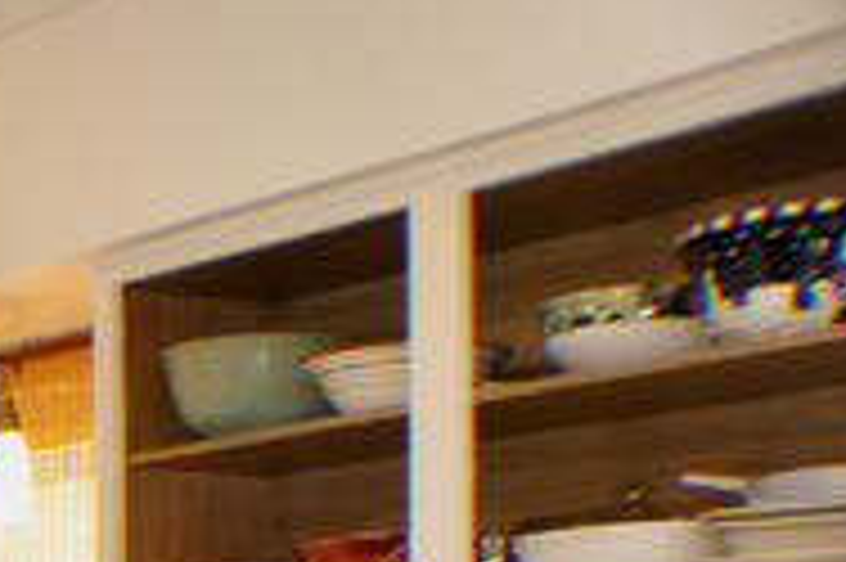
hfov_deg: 14.7
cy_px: 933
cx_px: -500
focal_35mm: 128
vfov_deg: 10.2
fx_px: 2998
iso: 640
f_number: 4
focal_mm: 25
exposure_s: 1/60
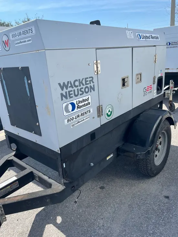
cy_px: 118
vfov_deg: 67.3
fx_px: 178
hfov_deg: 53.1
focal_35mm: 26
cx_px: 89
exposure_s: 1/2179
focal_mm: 5.1
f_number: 1.6
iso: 50
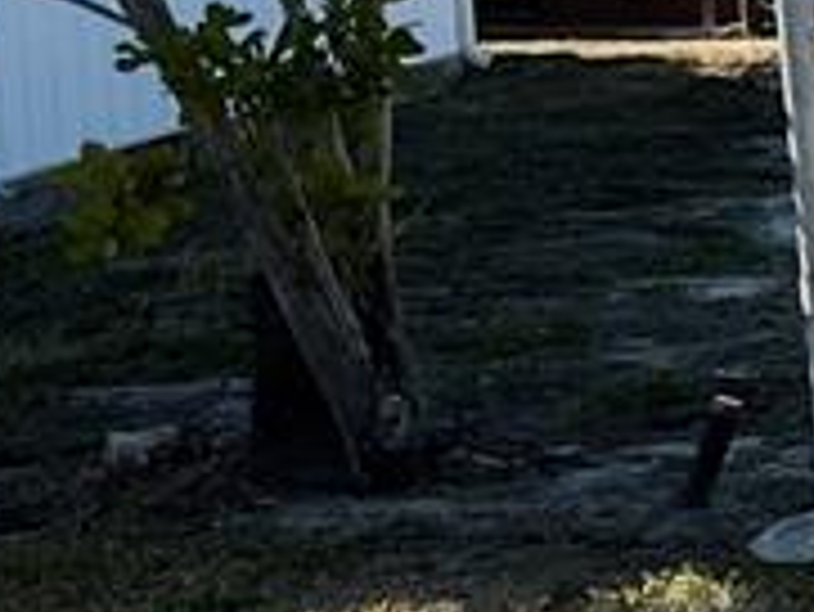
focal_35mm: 164
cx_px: 2091
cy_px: 364
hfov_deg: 10.1
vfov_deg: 9.1
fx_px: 3859
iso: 16
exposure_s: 1/1626
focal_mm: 3
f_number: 1.8
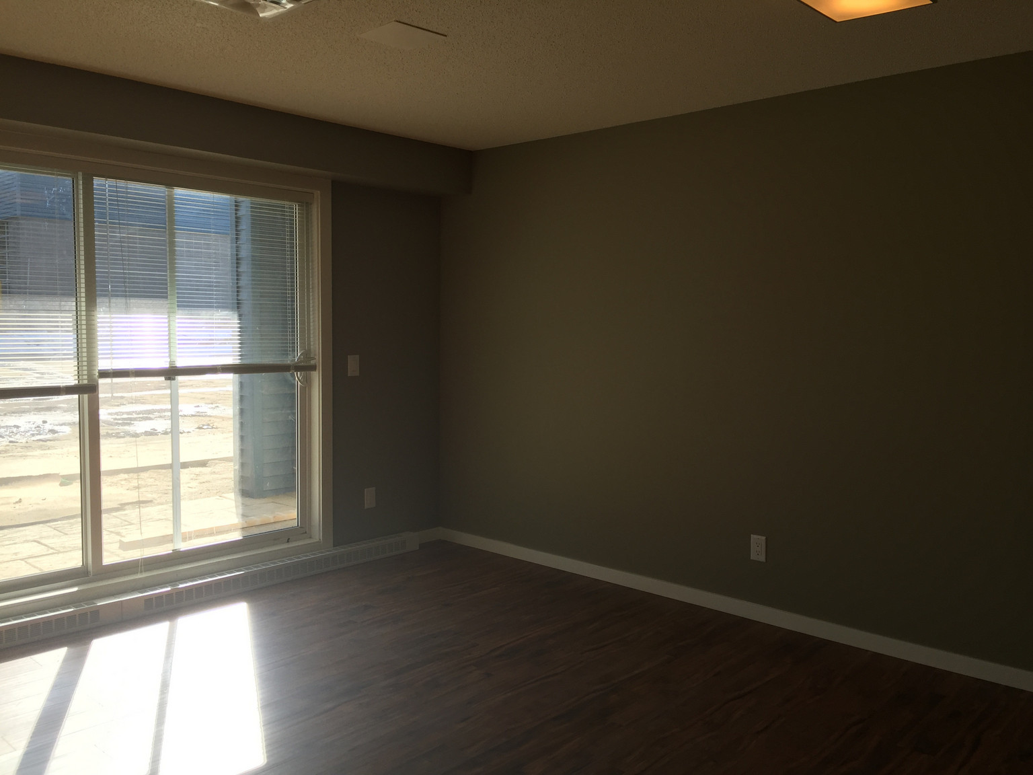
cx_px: 516
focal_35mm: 29
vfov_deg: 48.2
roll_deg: -0.6
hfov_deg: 61.7
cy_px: 388
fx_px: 865
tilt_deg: -4.2
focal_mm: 4.15
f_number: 2.2
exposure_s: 1/356
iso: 32
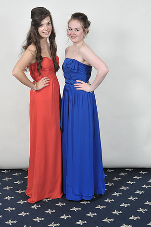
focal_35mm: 59
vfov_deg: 34.0
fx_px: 372
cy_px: 109
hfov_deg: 22.9
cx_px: 61
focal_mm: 48
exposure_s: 1/160
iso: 1000
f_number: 7.1
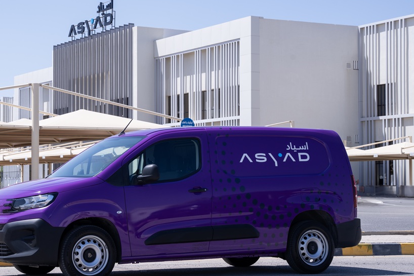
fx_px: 1046
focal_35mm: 91
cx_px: 134
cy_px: 136
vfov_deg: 15.0
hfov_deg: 22.3
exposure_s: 1/160
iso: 100
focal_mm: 62
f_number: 10
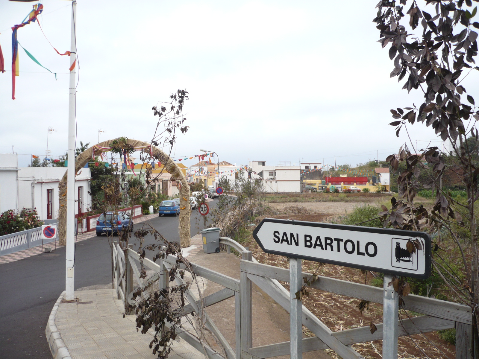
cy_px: 180
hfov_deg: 52.6
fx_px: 484
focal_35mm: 35
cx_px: 240
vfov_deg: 40.7
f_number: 2.8
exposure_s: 1/640
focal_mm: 5.8
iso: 100
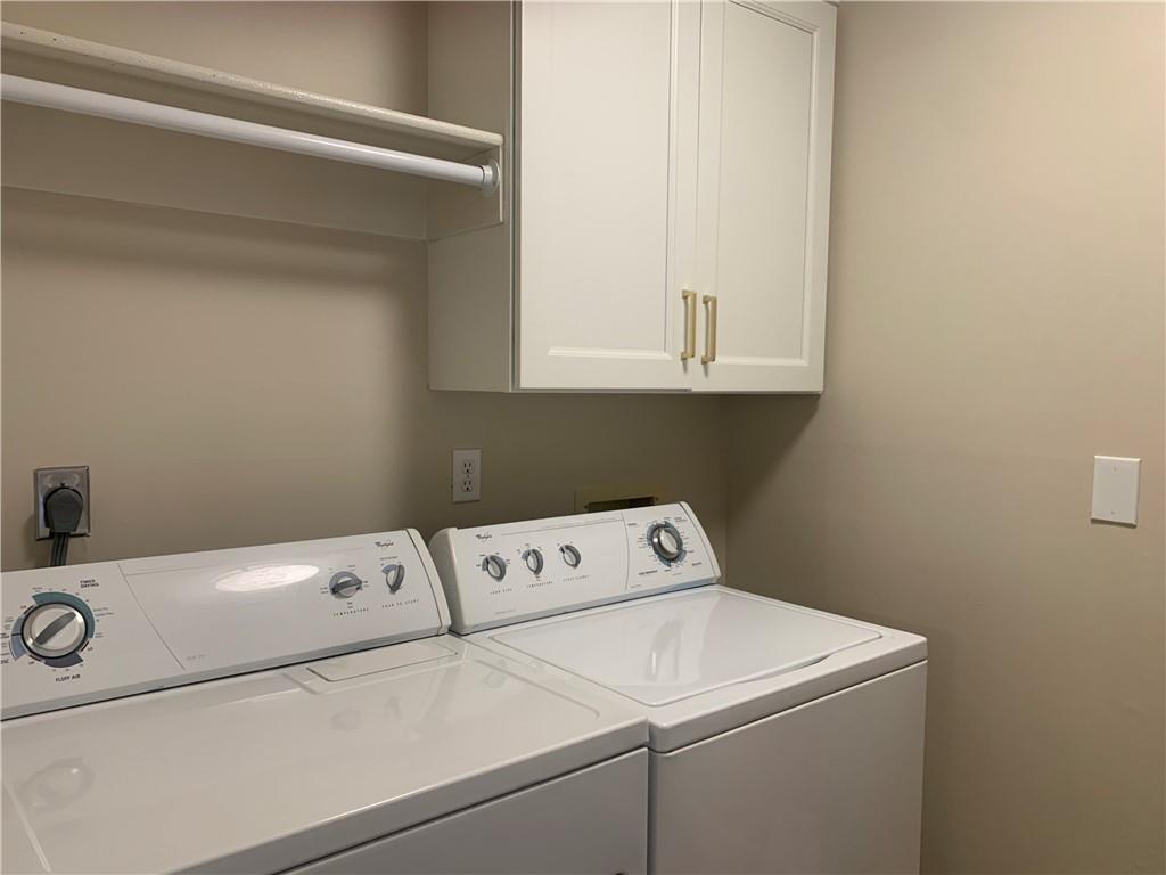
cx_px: 583
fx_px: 876
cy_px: 438
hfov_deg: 67.3
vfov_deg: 53.1
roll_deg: -0.8
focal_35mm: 26
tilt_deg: -3.6
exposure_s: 1/60
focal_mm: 4.25
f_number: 1.8
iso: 100
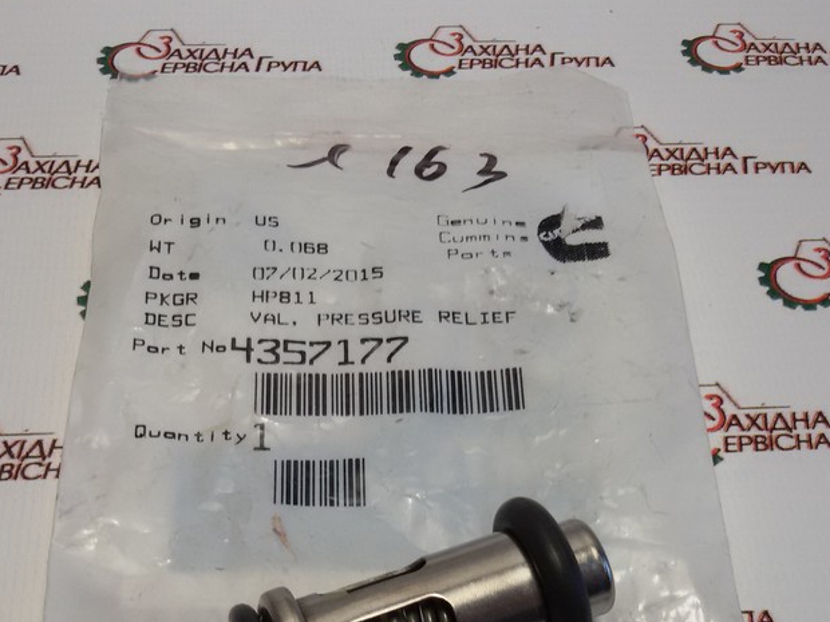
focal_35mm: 50
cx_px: 360
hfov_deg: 38.1
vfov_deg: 28.7
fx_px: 1199
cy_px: 467
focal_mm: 2.93
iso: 40
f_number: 2.4
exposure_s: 1/100
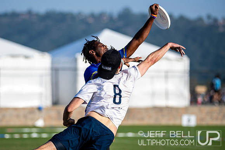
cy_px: 73
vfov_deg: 6.4
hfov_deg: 9.6
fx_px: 1345
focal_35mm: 215
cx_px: 103
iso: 100
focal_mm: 165
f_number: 3.2
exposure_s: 1/1000
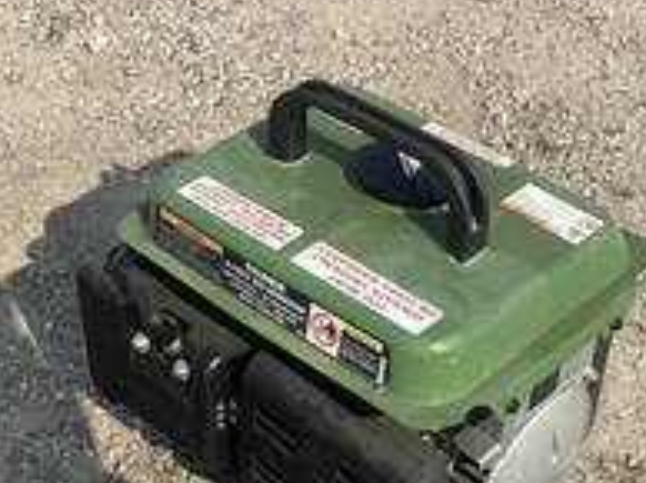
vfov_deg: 22.5
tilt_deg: -42.7
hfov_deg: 30.1
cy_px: 396
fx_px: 1193
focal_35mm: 64
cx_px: 420
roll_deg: -5.9
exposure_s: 1/1508
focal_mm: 3.3
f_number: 2.4
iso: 25
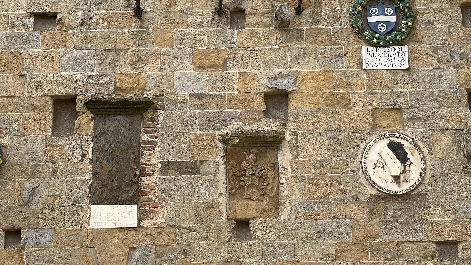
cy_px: -17
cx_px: 235
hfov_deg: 19.1
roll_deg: +0.8
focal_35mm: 112
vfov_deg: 10.7
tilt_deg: +24.8
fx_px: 1399
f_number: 2.8
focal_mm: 9
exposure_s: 1/247
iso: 32
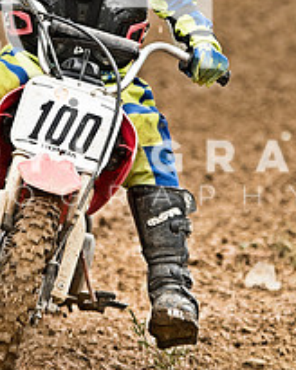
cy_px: 18
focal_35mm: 463
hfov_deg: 3.3
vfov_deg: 4.2
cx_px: 83
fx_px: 5070
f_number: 2.8
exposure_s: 1/1600
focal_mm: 150
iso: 500
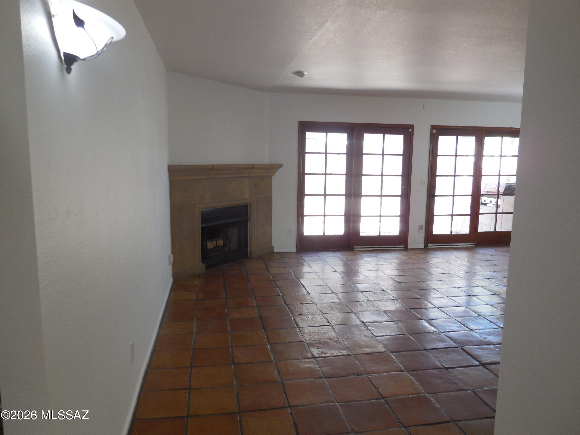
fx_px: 419
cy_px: 218
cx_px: 290
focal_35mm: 25
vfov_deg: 54.9
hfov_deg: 69.4
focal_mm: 4.5
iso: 125
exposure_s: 1/30
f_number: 3.1
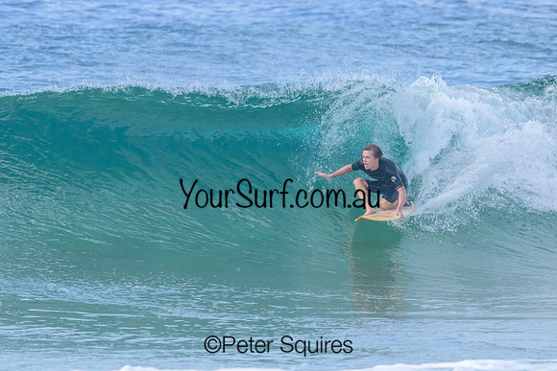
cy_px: 137
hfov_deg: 3.3
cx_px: 307
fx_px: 9764
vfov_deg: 2.2
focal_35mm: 631
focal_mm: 500
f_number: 10
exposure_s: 1/2000
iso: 1250
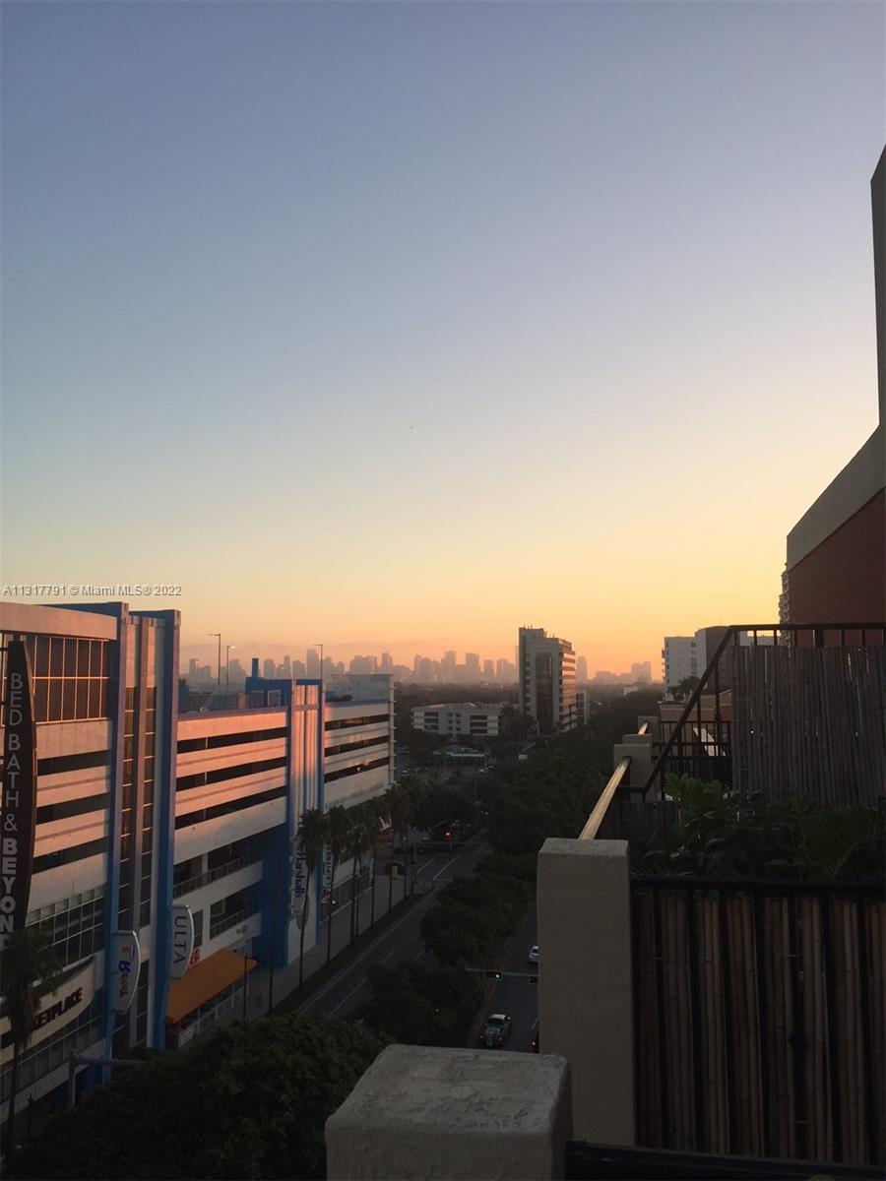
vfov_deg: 61.7
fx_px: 990
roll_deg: -0.2
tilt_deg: +4.3
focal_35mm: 29
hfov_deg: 48.2
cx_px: 443
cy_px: 590
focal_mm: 4.15
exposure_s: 1/494
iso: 32
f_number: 2.2
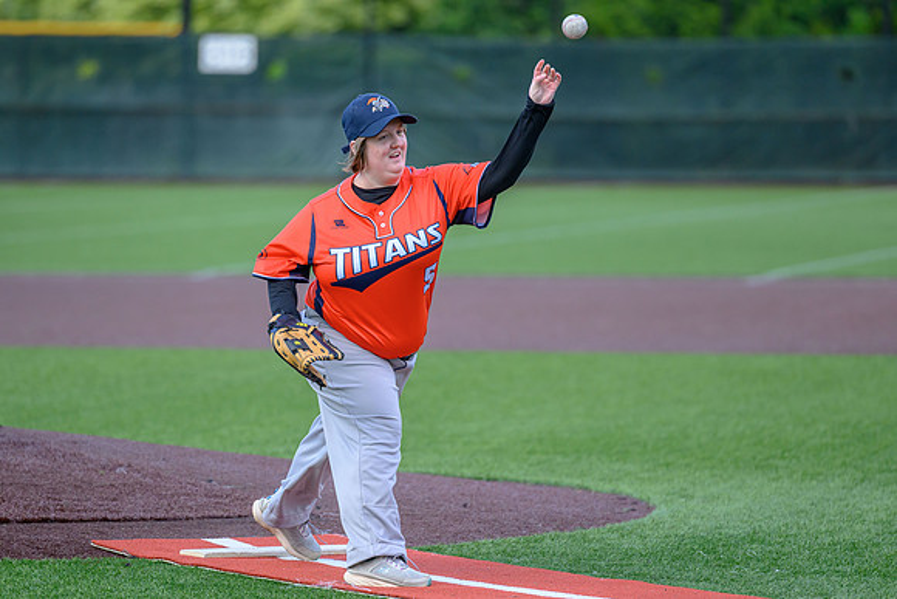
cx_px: 382
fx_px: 6391
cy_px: 322
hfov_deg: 8.0
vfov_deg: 5.4
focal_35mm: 256
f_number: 3.2
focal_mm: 200
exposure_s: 1/2000
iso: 900
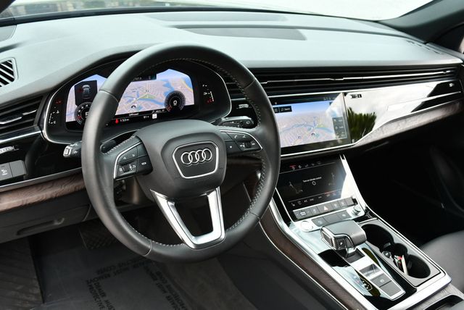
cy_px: 155
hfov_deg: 53.1
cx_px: 232
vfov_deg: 36.9
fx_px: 464
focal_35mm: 36
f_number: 4.5
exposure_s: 1/250
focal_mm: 18
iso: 400
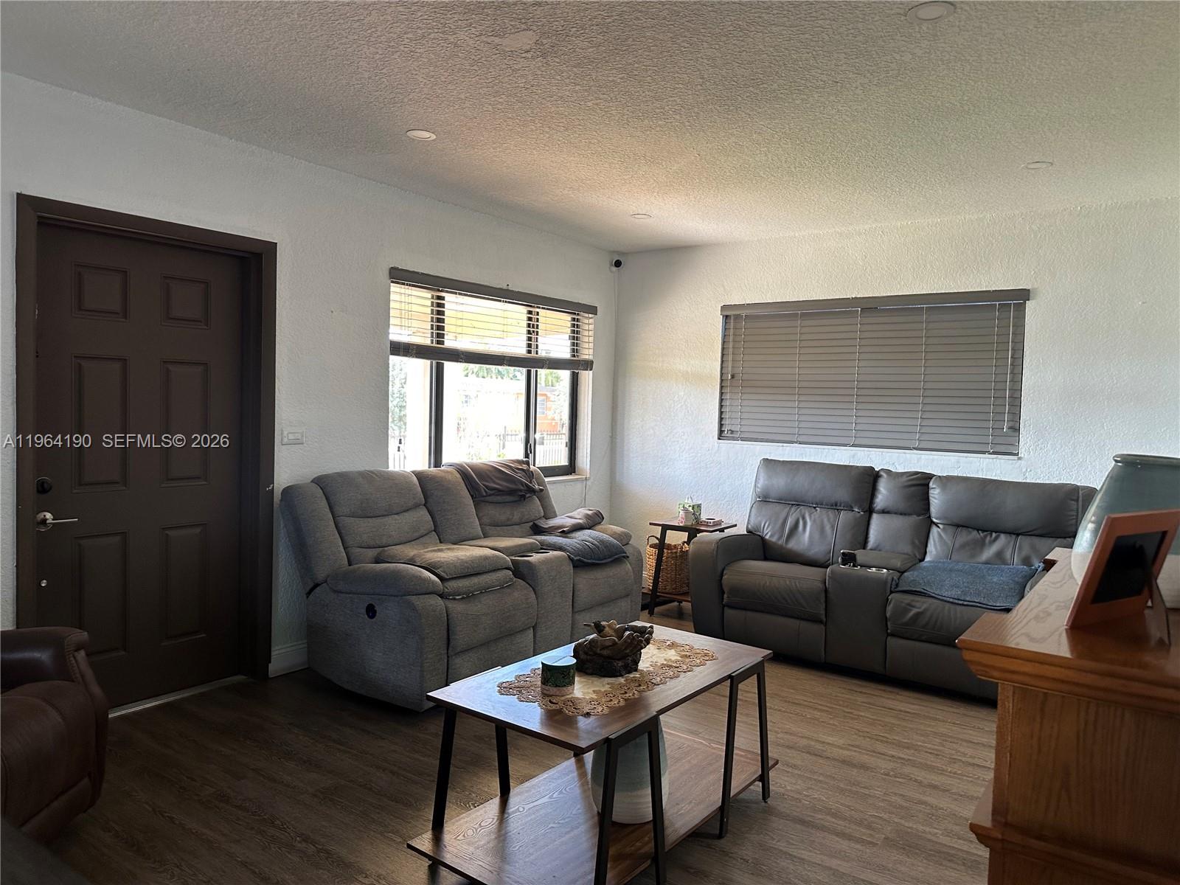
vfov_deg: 56.8
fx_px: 818
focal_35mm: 24
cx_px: 590
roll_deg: -3.4
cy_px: 442
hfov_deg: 71.6
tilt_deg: -2.4
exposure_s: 1/60
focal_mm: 6.86
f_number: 1.78
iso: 160
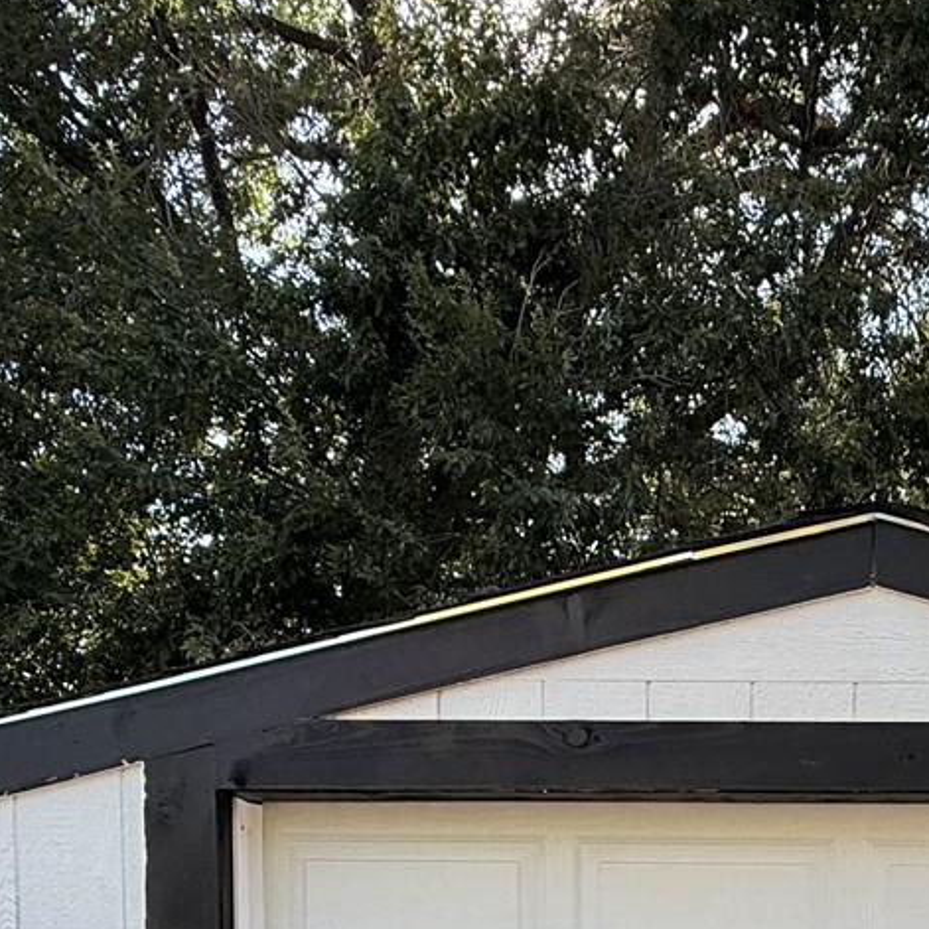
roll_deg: +0.9
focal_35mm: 42
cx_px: 878
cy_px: 1124
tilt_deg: -1.7
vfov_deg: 32.7
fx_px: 1275
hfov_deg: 36.8
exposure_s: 1/522
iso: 50
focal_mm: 2.22
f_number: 2.2
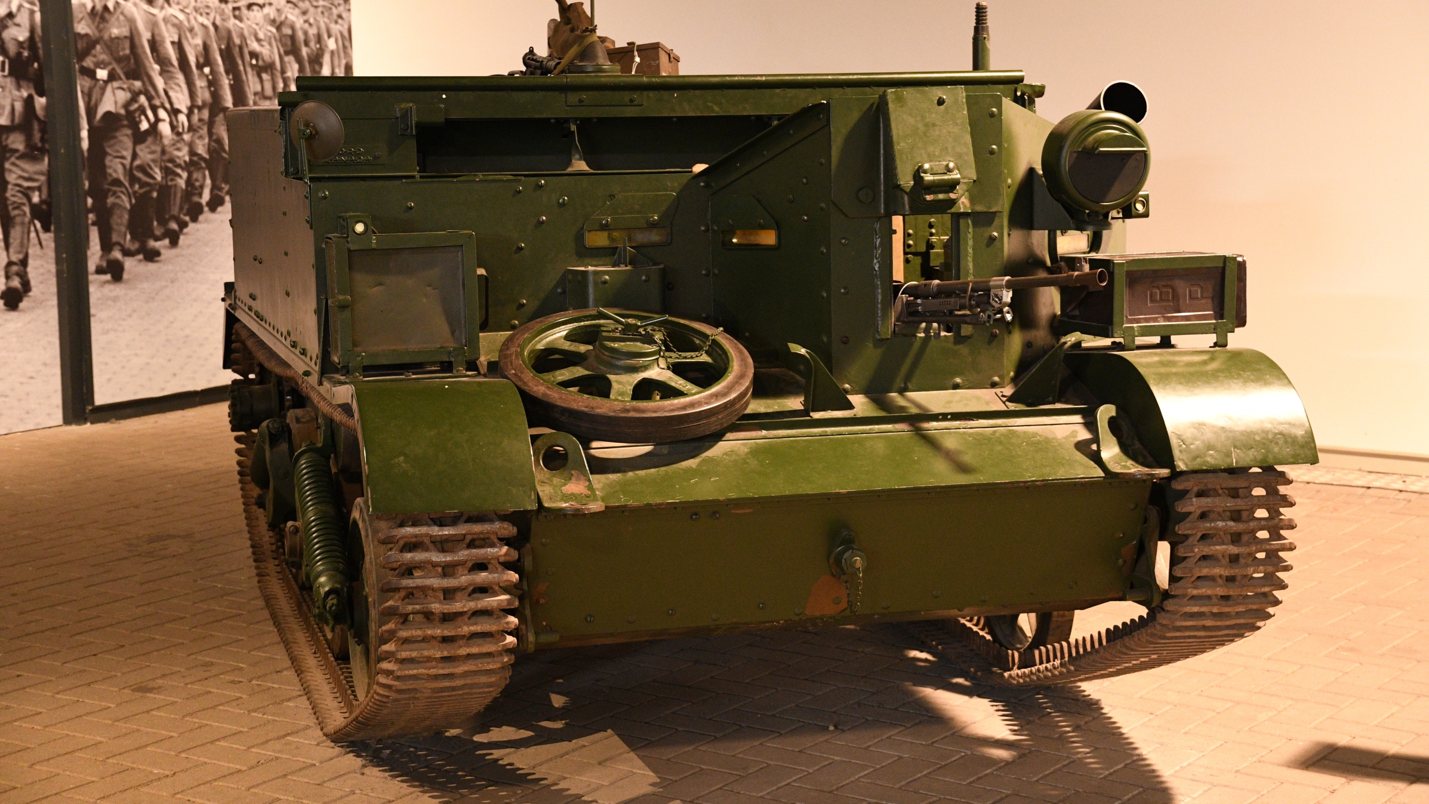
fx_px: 2387
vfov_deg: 19.1
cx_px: 715
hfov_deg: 33.3
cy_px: 372
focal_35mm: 63
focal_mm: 40
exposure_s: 1/15
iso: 2500
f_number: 3.5
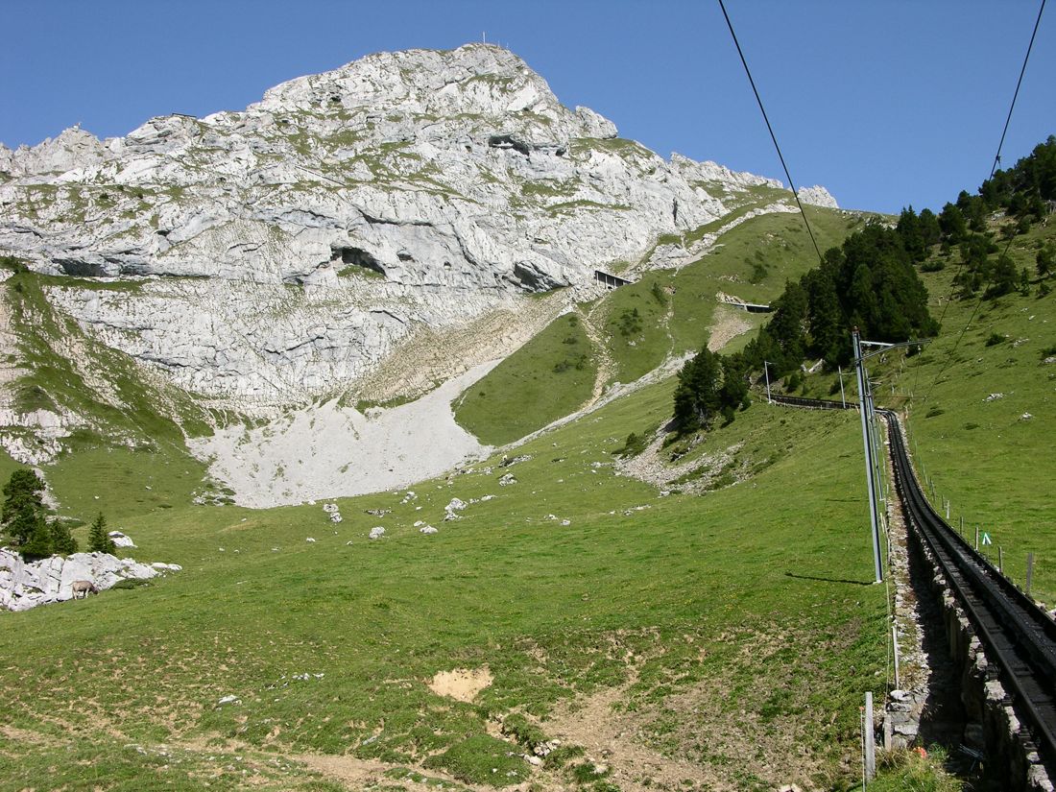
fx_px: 1068
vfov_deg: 40.7
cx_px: 528
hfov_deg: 52.6
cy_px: 396
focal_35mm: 35
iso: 50
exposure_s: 1/120
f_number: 8
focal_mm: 8.9
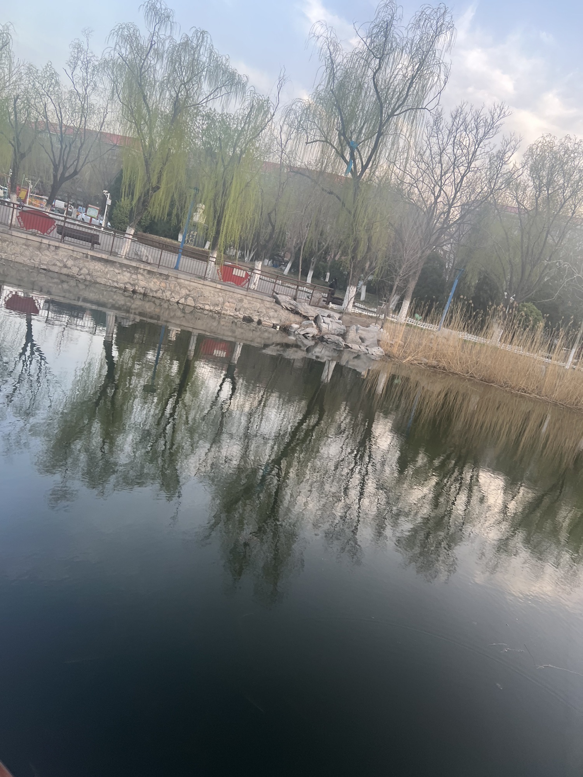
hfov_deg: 53.1
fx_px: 584
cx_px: 292
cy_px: 388
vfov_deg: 67.3
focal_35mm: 26
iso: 40
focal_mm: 5.7
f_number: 1.5
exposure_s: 1/121
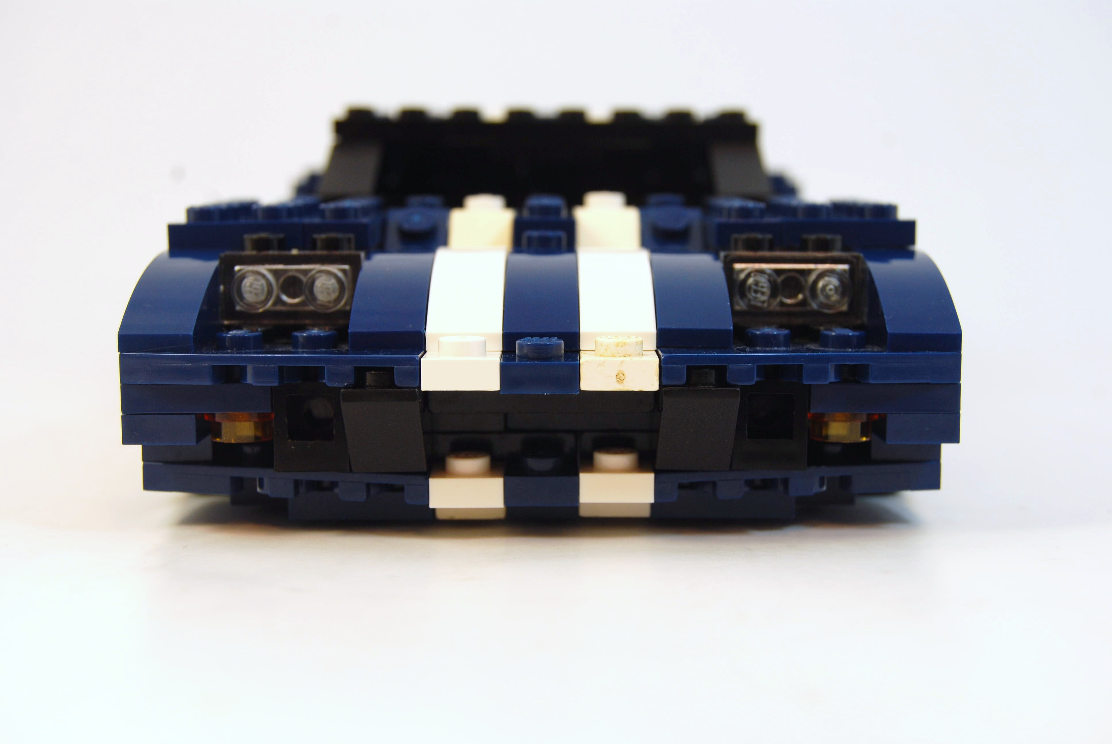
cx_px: 556
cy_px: 372
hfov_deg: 35.0
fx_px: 1763
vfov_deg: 23.8
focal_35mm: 57
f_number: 8
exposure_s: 1/60
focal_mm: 38
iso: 180
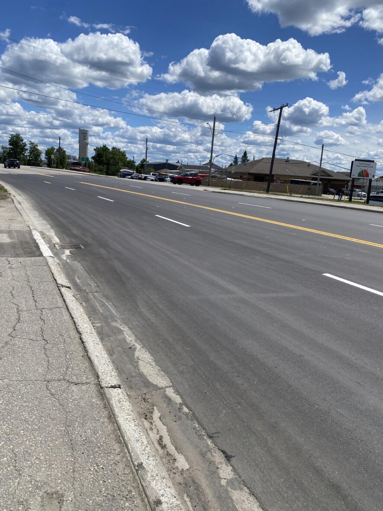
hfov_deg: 53.1
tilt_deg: -10.4
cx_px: 192
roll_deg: -2.8
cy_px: 256
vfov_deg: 67.3
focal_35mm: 26
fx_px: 384
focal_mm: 4.25
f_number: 1.8
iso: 32
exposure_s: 1/5747
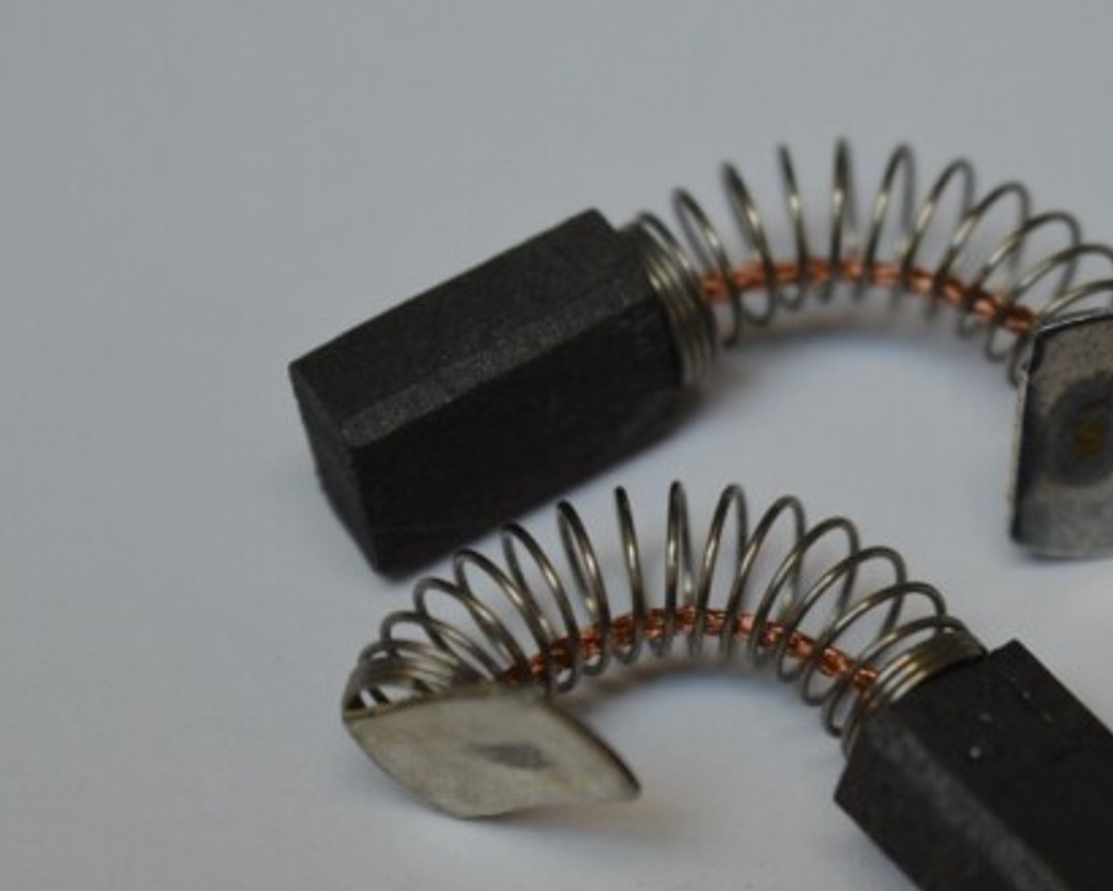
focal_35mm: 136
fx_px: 4474
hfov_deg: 14.1
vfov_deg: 11.4
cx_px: 842
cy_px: 553
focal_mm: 55
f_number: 5.6
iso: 280
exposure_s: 1/125
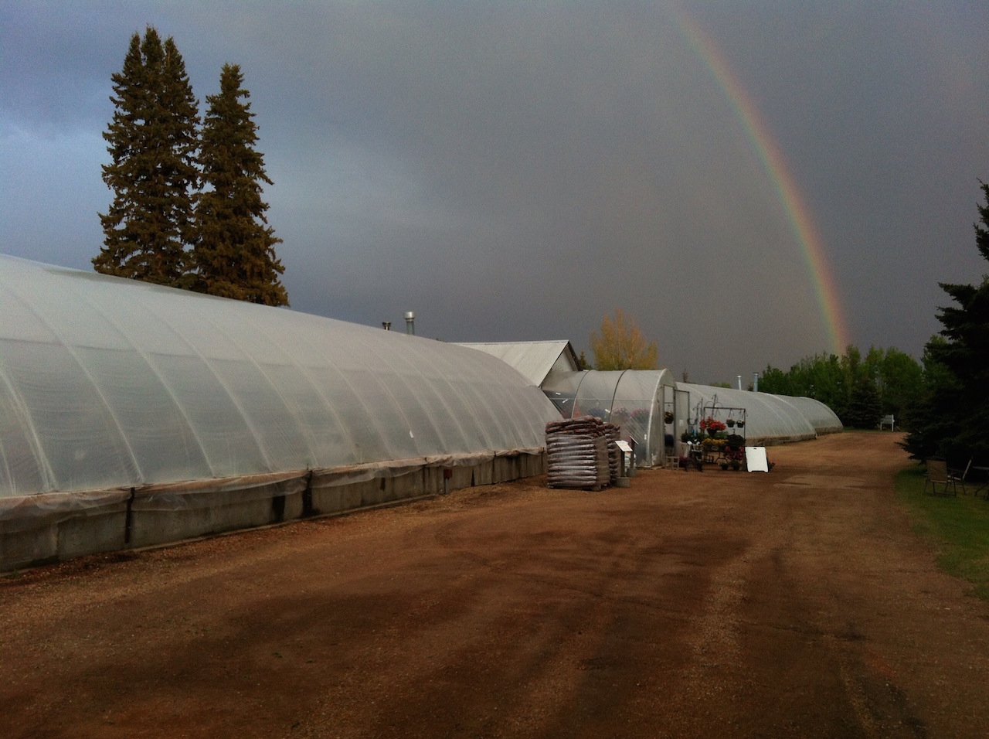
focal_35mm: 35
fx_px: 998
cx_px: 494
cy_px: 370
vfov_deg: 40.6
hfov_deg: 52.7
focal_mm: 3.85
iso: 80
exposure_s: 1/273
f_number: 2.8
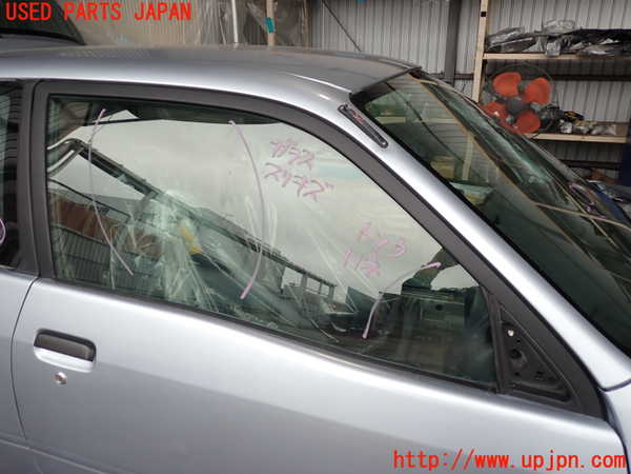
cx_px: 316
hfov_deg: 63.4
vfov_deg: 49.7
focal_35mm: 28
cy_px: 237
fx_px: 510
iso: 100
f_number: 2.2
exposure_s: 1/160
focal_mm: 5.05
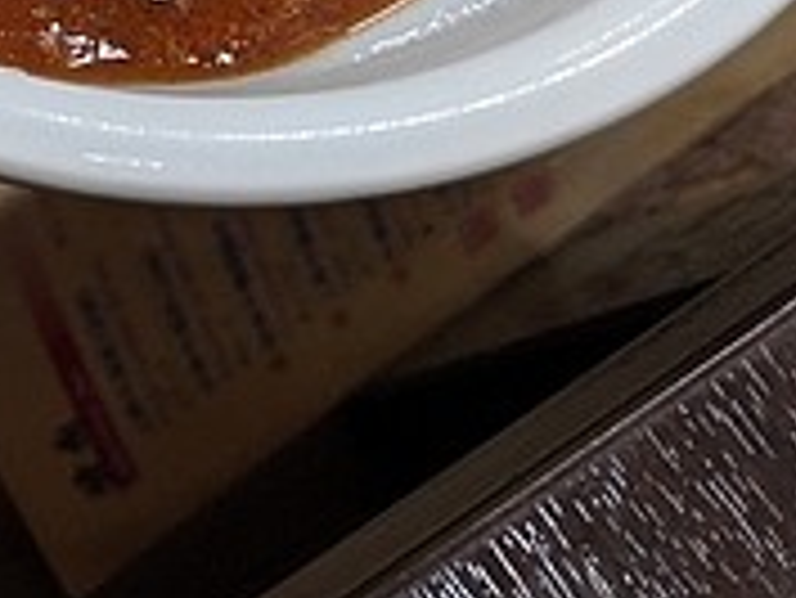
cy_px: -443
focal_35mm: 119
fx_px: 2738
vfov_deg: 11.6
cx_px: -733
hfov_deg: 14.2
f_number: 1.73
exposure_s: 1/40
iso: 86
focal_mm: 4.38
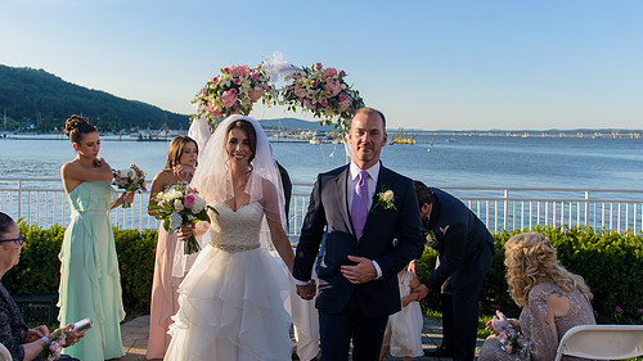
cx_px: 336
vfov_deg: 36.6
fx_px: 545
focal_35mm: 32
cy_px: 160
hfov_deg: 61.0
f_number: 3.2
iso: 200
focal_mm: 24
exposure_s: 1/1600
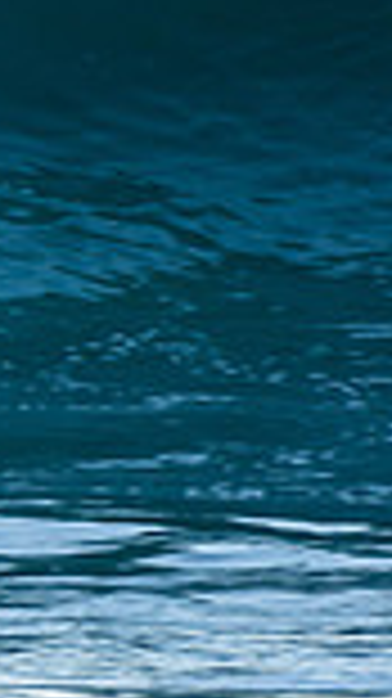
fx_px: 54398
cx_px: -523
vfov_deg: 0.7
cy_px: -124
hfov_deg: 0.4
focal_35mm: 2939
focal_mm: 500
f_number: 5.6
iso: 320
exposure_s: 1/250
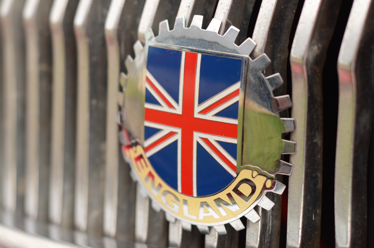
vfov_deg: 18.1
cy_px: 124
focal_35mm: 75
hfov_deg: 27.0
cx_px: 187
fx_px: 778
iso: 320
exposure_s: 1/800
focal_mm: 50
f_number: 3.2
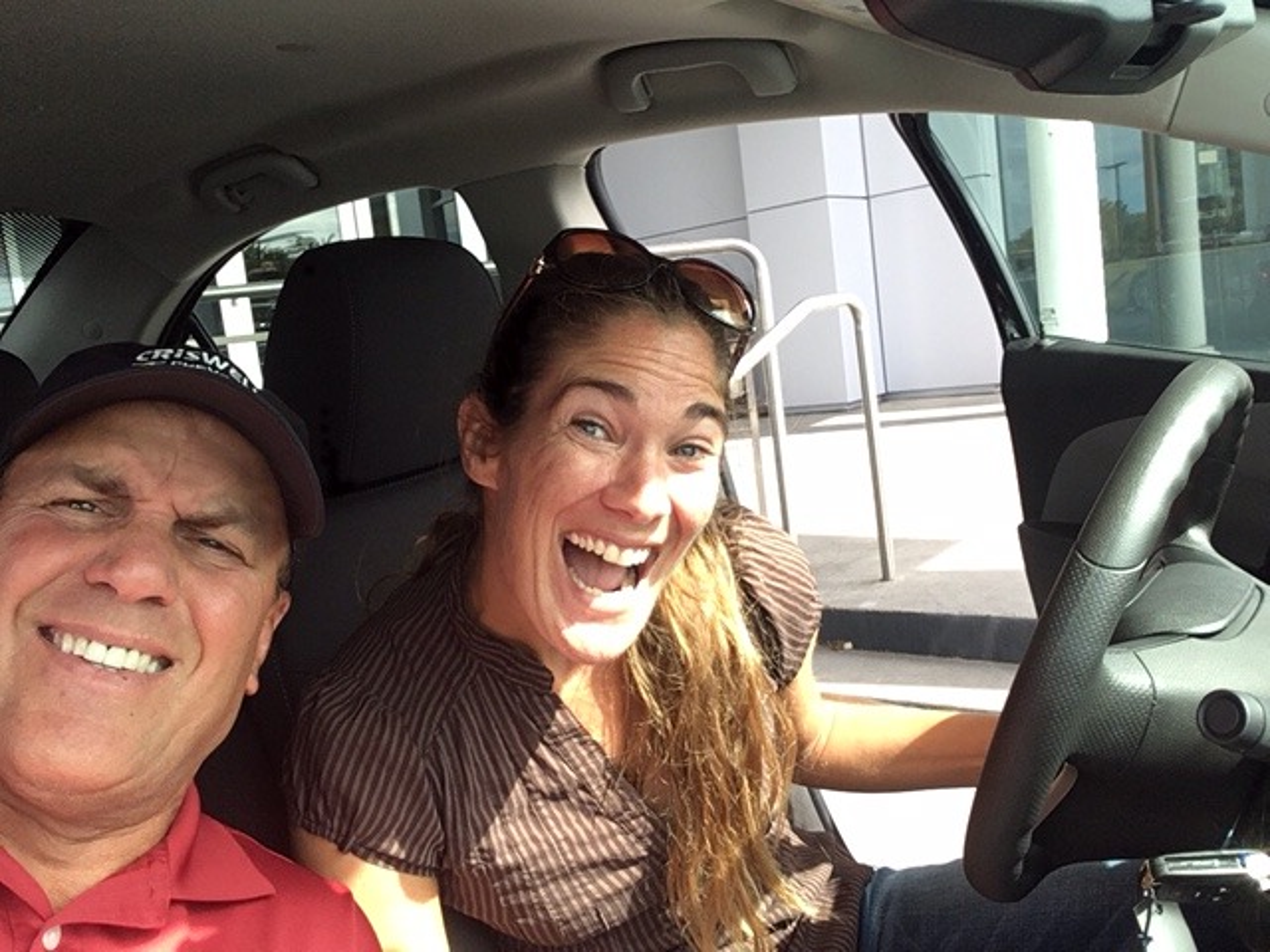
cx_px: 635
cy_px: 476
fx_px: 1137
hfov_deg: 58.4
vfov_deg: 45.4
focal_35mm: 31
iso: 50
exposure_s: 1/213
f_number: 2.4
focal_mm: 2.15
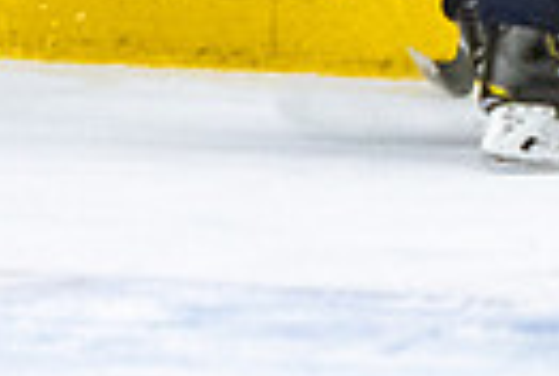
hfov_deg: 1.8
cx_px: 307
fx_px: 17789
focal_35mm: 1143
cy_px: -609
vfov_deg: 1.2
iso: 2000
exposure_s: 1/640
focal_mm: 135
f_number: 2.8
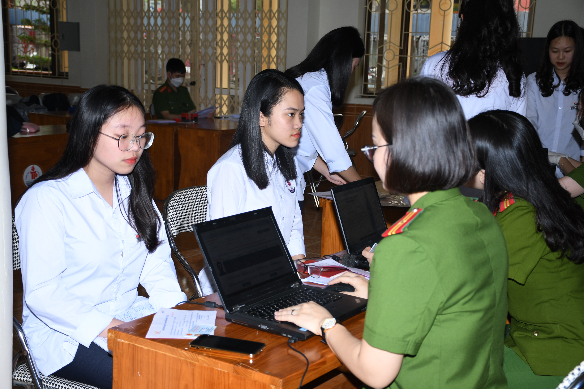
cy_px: 194
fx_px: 827
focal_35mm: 51
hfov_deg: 38.9
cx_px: 292
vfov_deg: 26.5
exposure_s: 1/200
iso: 250
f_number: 4.5
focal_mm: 34
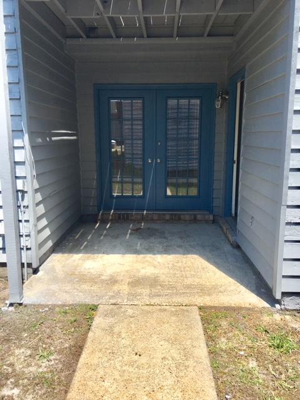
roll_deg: +0.8
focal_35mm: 29
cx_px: 150
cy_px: 200
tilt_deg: -8.3
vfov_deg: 61.7
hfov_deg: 48.2
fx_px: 335
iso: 25
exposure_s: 1/1261
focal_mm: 4.15
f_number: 2.2
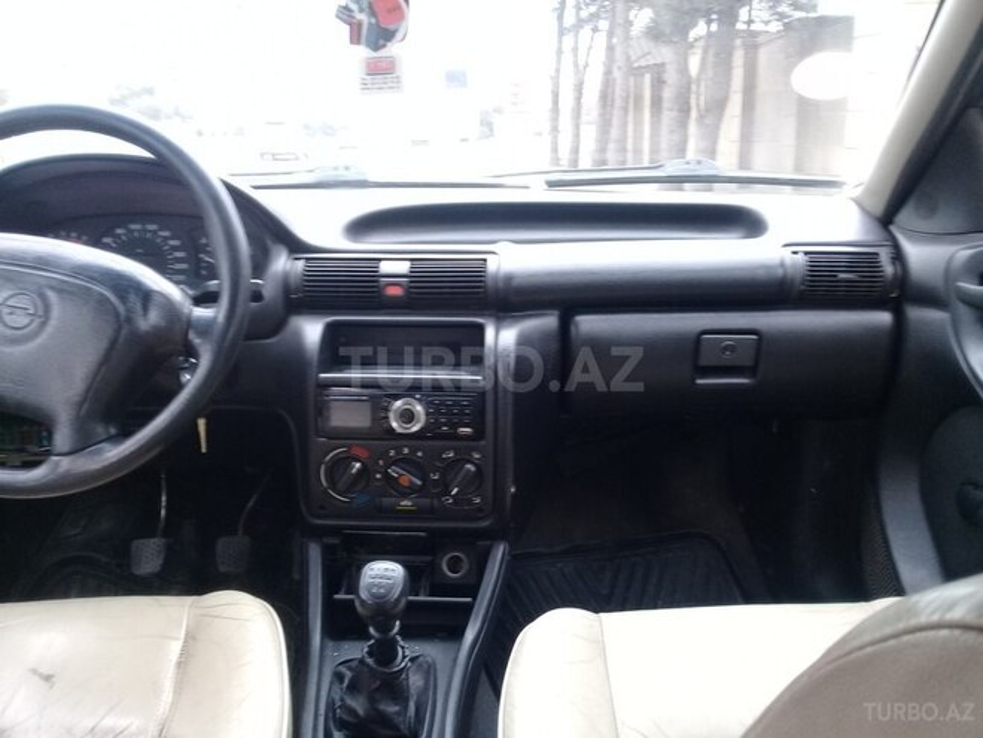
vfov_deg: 45.4
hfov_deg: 58.4
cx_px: 492
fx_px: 880
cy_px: 369
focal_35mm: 31
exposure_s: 1/33
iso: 64
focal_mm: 3.3
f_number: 2.2
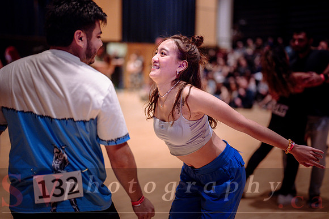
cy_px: 110
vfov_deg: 27.0
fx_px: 457
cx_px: 164
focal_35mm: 50
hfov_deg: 39.6
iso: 1600
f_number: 1.2
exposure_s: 1/250
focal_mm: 50
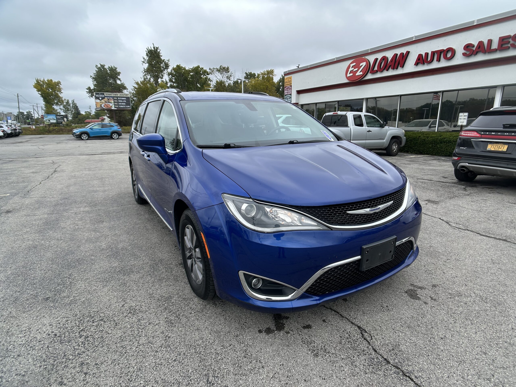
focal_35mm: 26
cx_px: 258
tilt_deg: -13.5
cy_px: 194
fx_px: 388
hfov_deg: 67.3
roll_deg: -0.3
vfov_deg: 53.1
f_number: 1.5
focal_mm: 5.7
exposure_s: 1/2123
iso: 50
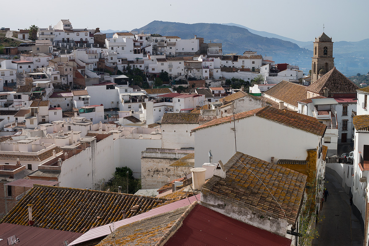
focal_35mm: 50
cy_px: 123
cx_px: 184
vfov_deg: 27.0
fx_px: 512
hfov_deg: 39.6
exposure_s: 1/250
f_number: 13
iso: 200
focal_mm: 50
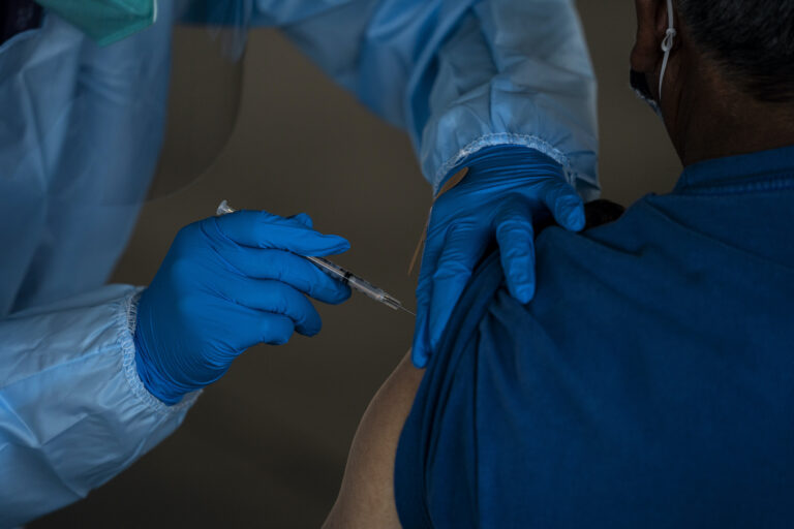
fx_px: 4411
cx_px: 397
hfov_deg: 10.3
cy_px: 264
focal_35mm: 200
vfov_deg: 6.9
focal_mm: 200
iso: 640
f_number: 2.8
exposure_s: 1/1250
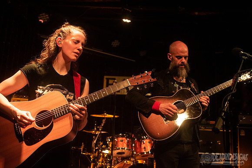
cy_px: 84
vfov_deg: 37.9
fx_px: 245
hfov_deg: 54.4
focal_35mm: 35
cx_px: 126
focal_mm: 35
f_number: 3.2
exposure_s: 1/160
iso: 3200
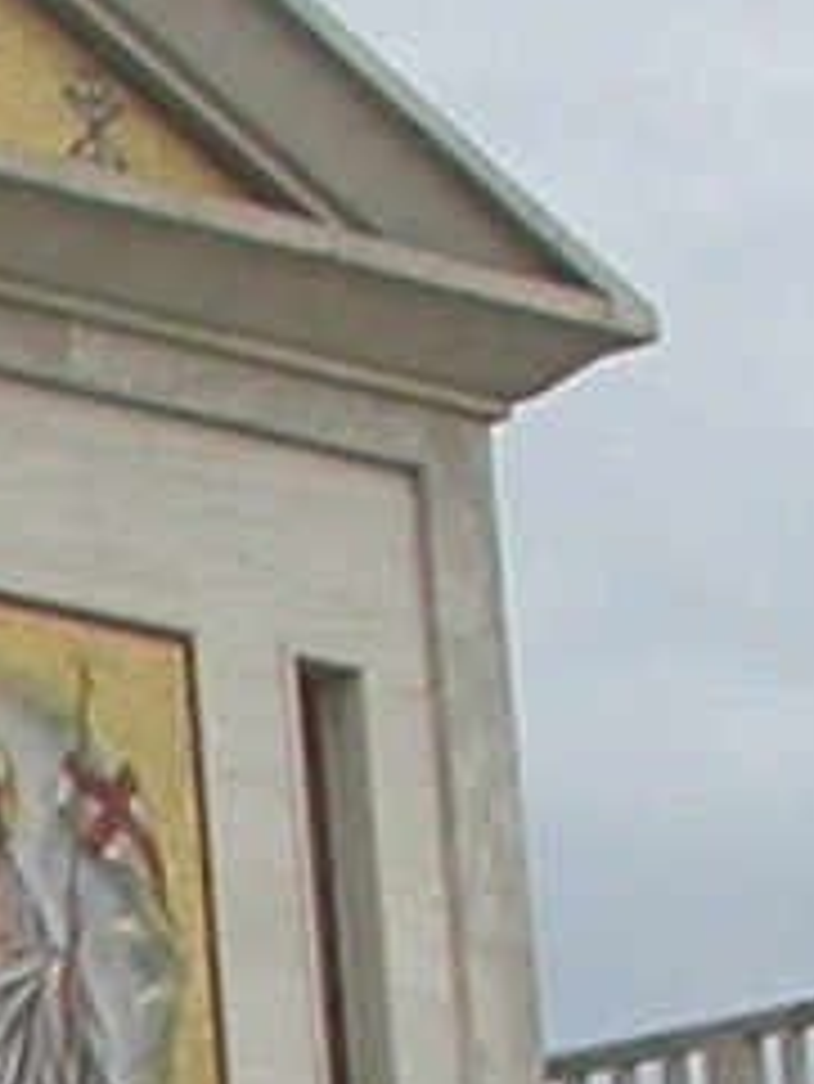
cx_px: -1668
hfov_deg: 4.0
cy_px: 1993
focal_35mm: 358
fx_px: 11215
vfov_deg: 5.4
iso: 100
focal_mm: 7.85
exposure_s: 1/141
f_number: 5.3
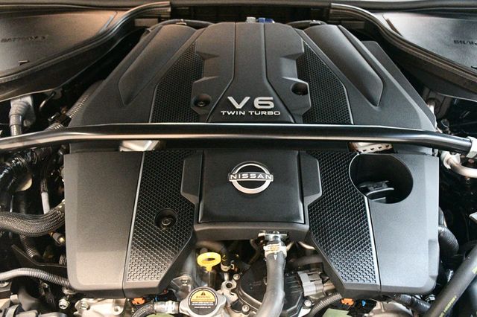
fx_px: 450
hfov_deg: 55.8
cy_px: 158
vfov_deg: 38.8
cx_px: 238
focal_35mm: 34
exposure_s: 1/50
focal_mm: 23
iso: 12800
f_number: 3.8
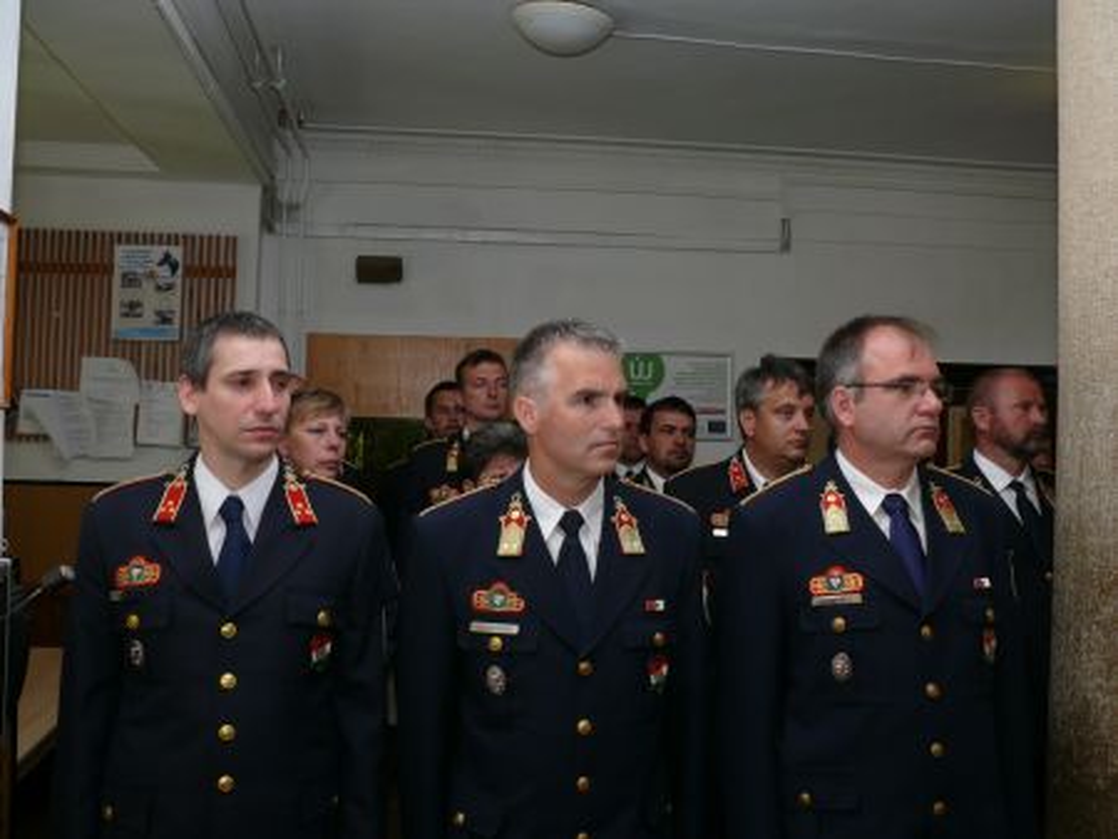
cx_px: 559
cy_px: 420
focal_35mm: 35
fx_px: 1131
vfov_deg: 40.7
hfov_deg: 52.6
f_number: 4
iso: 100
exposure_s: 1/30
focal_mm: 7.4
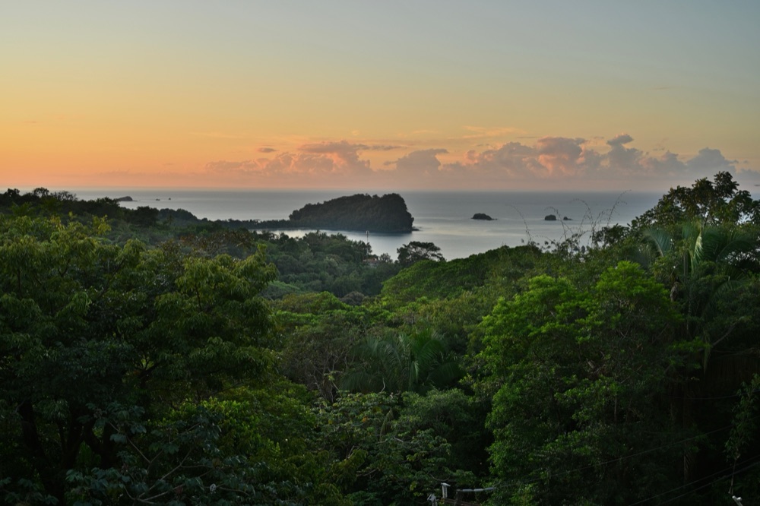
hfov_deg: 43.6
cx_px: 380
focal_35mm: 45
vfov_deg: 29.8
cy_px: 253
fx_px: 950
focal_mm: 45
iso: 100
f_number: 5.6
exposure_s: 1/80
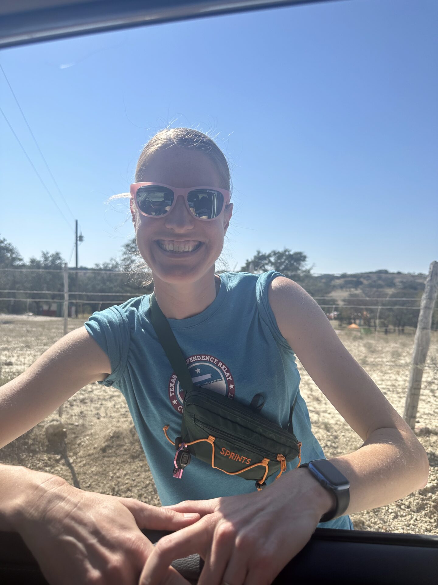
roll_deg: -2.7
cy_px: 292
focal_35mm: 24
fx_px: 405
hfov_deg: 56.8
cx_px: 219
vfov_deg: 71.6
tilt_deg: -0.5
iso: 80
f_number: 1.78
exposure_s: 1/5848
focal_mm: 6.86
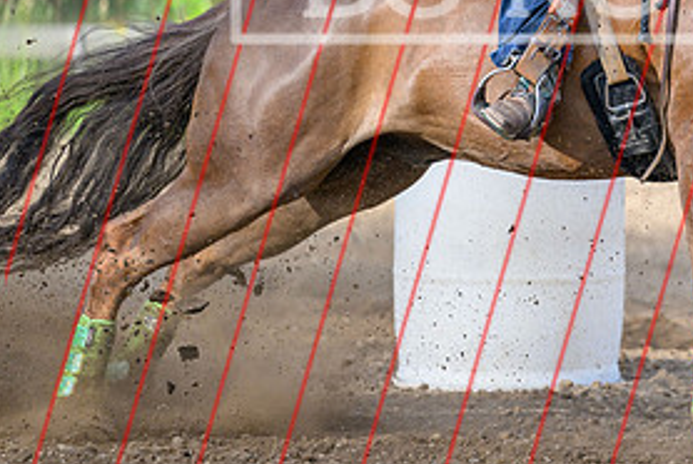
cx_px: 738
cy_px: -24
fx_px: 7496
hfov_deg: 5.3
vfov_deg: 3.5
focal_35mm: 389
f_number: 2.8
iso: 800
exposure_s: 1/2500
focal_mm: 175
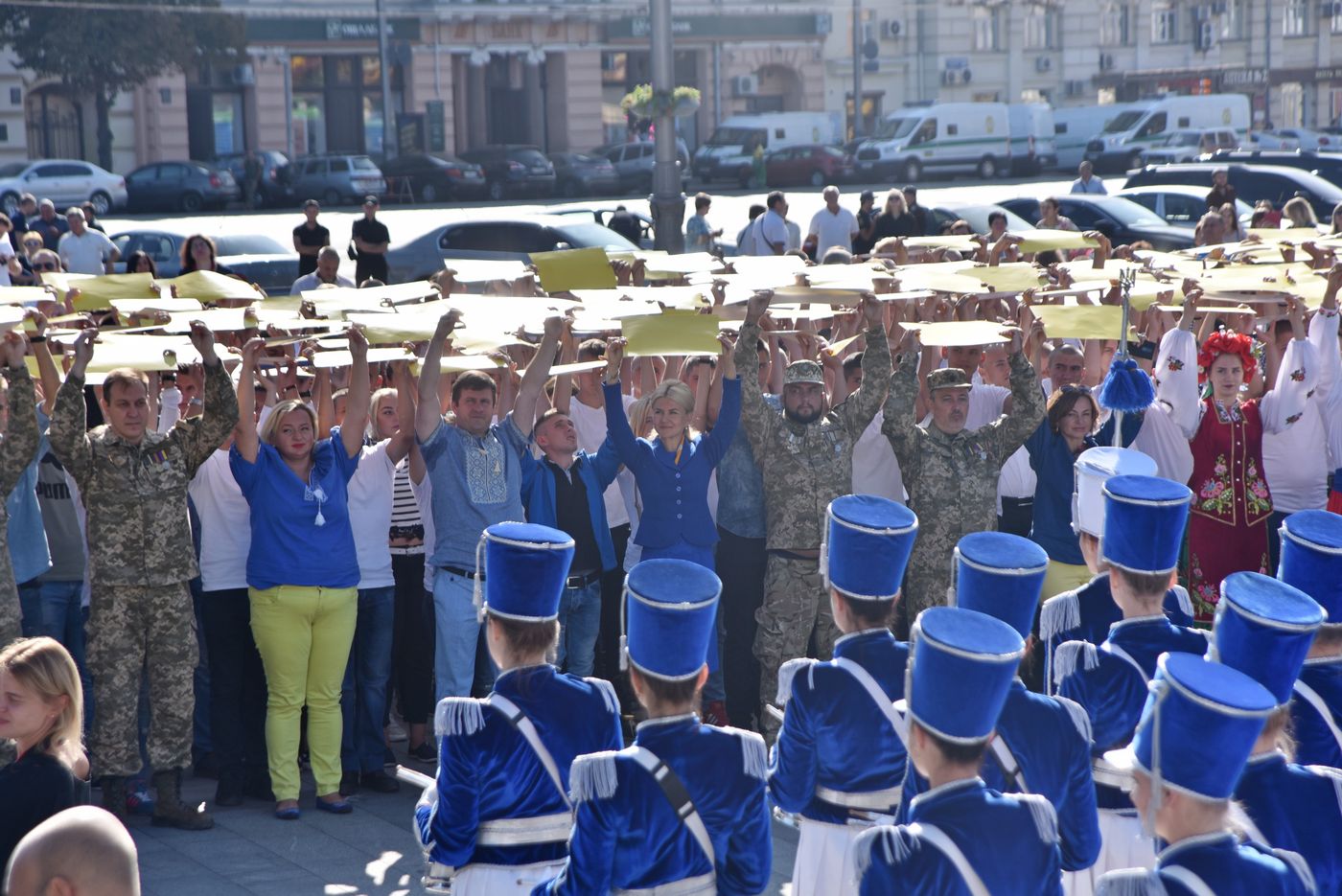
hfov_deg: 17.1
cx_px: 671
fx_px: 4475
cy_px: 448
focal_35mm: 120
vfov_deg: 11.4
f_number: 7.1
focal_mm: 120
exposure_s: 1/640
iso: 160
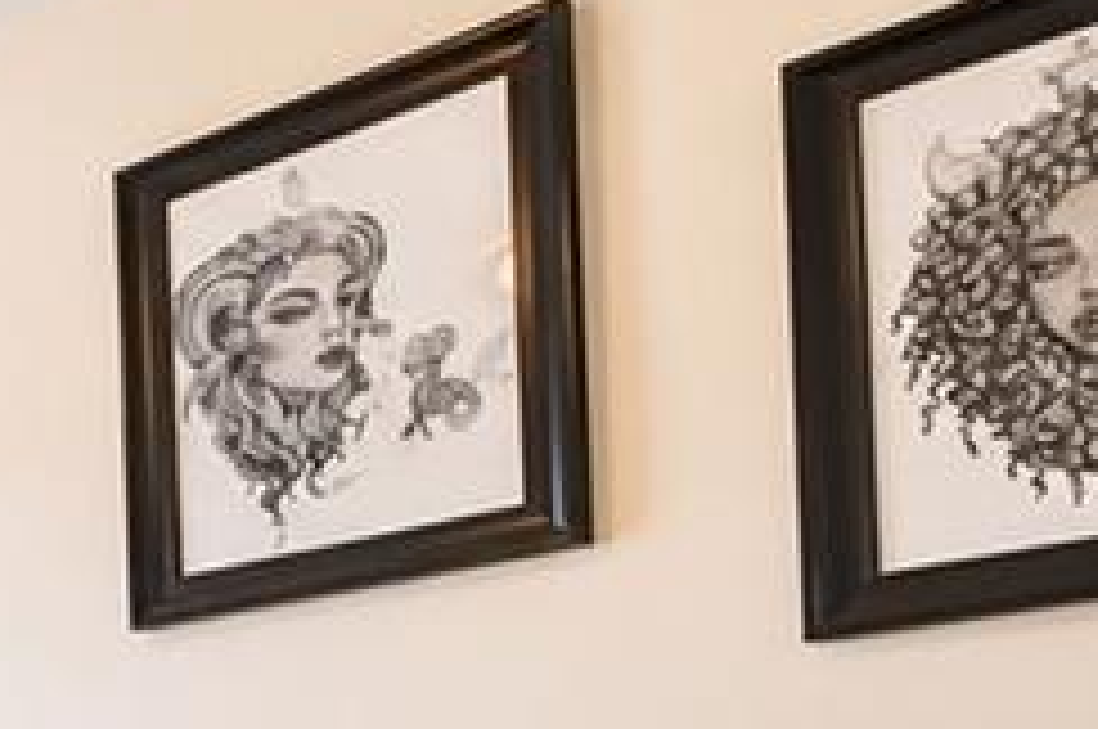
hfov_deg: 19.7
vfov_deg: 18.8
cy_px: 1116
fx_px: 1919
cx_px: -1035
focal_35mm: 63
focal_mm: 10
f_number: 6.4
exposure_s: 1/60
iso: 2500
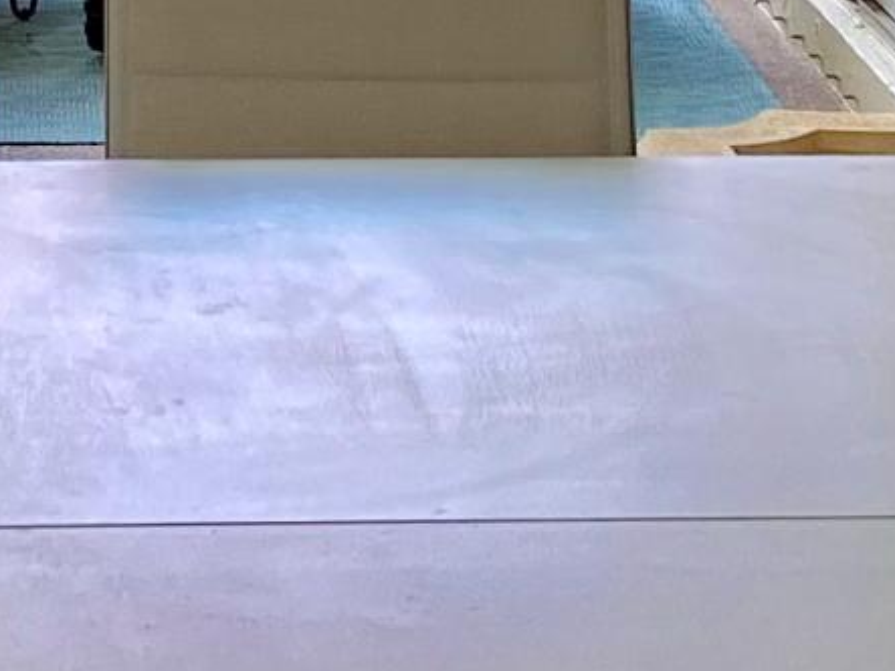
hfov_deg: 11.2
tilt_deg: -2.3
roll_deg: -1.4
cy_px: -736
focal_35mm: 176
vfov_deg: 8.0
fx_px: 4549
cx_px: 131
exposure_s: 1/121
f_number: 1.8
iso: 40
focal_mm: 4.25
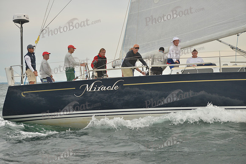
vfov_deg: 14.0
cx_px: 123
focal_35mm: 98
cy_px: 82
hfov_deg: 20.8
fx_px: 670
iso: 400
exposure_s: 1/640
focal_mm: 98
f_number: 2.8
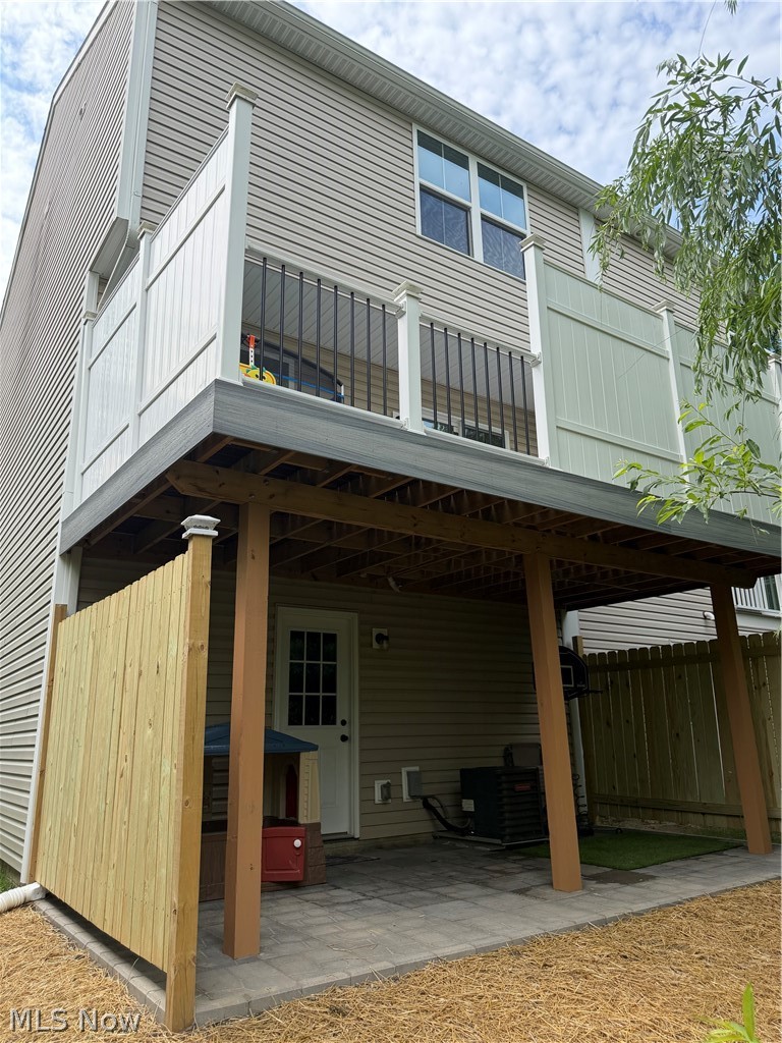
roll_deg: +0.6
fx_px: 723
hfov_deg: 56.8
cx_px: 391
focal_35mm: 24
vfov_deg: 71.6
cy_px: 522
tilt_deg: +16.3
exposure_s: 1/2169
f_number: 1.78
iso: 100
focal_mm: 6.76
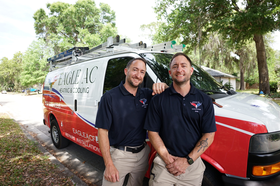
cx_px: 140
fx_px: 156
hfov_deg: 84.0
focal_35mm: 20
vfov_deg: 61.9
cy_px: 93
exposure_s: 1/1000
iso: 400
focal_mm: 20
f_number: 2.8
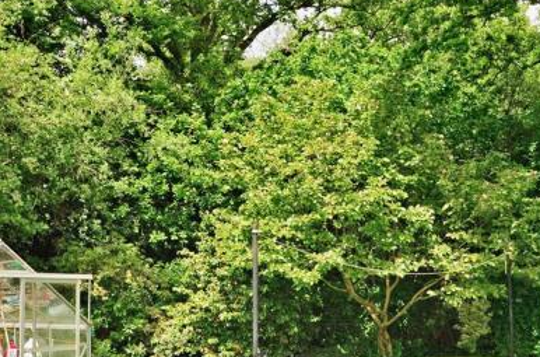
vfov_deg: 25.9
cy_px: 284
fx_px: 763
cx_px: 323
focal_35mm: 51
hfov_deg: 38.8
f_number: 9
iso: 200
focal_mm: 20
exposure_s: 1/100
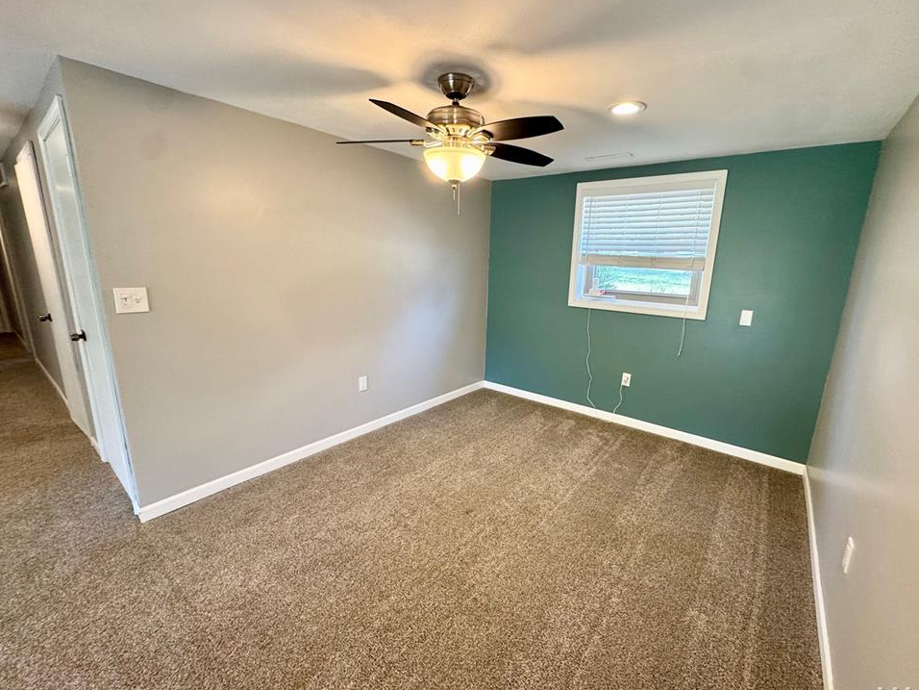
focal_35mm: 15
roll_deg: -1.4
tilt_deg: -12.8
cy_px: 348
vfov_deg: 81.7
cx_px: 481
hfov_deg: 98.1
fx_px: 398
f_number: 2.2
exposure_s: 1/60
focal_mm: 2.22
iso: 200
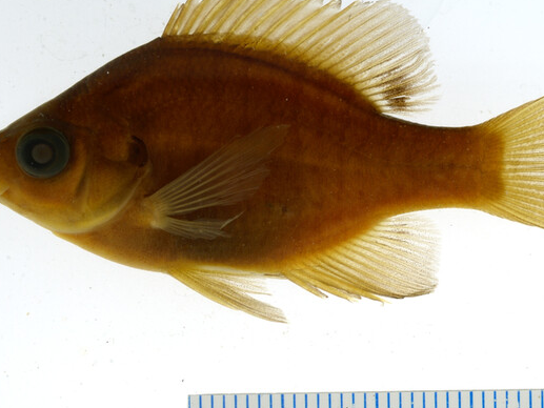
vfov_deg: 11.1
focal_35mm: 134
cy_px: 271
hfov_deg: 14.5
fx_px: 2106
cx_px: 540
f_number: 20
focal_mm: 60
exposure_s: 1/30
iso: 100
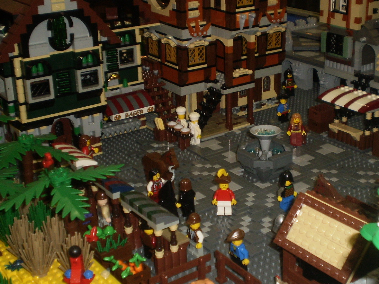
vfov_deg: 25.7
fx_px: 624
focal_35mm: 57
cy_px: 135
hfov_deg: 33.6
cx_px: 242
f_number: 3.5
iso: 125
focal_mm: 7.4
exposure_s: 1/30
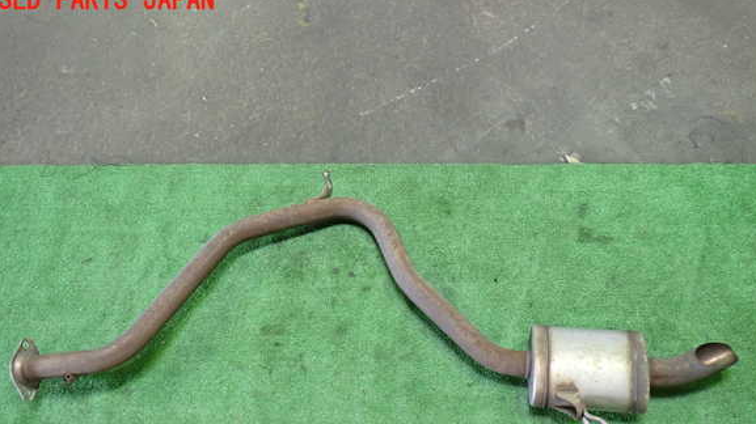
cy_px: 279
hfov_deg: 58.0
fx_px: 681
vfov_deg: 34.3
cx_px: 369
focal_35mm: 34
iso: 320
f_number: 2.3
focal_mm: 5.4
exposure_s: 1/30
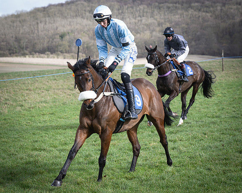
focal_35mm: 122
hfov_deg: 15.8
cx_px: 118
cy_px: 84
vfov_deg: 12.7
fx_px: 871
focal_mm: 91
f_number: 5
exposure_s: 1/640
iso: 400
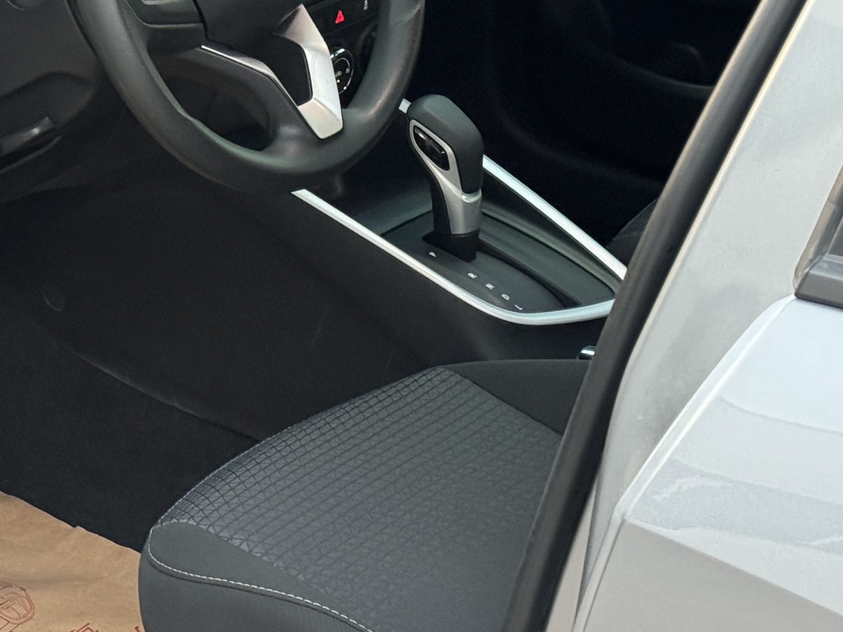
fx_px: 2800
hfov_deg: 16.5
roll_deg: +0.6
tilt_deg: -26.1
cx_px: -135
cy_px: 303
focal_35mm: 115
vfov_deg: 12.9
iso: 500
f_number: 1.78
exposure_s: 1/38
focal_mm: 6.86
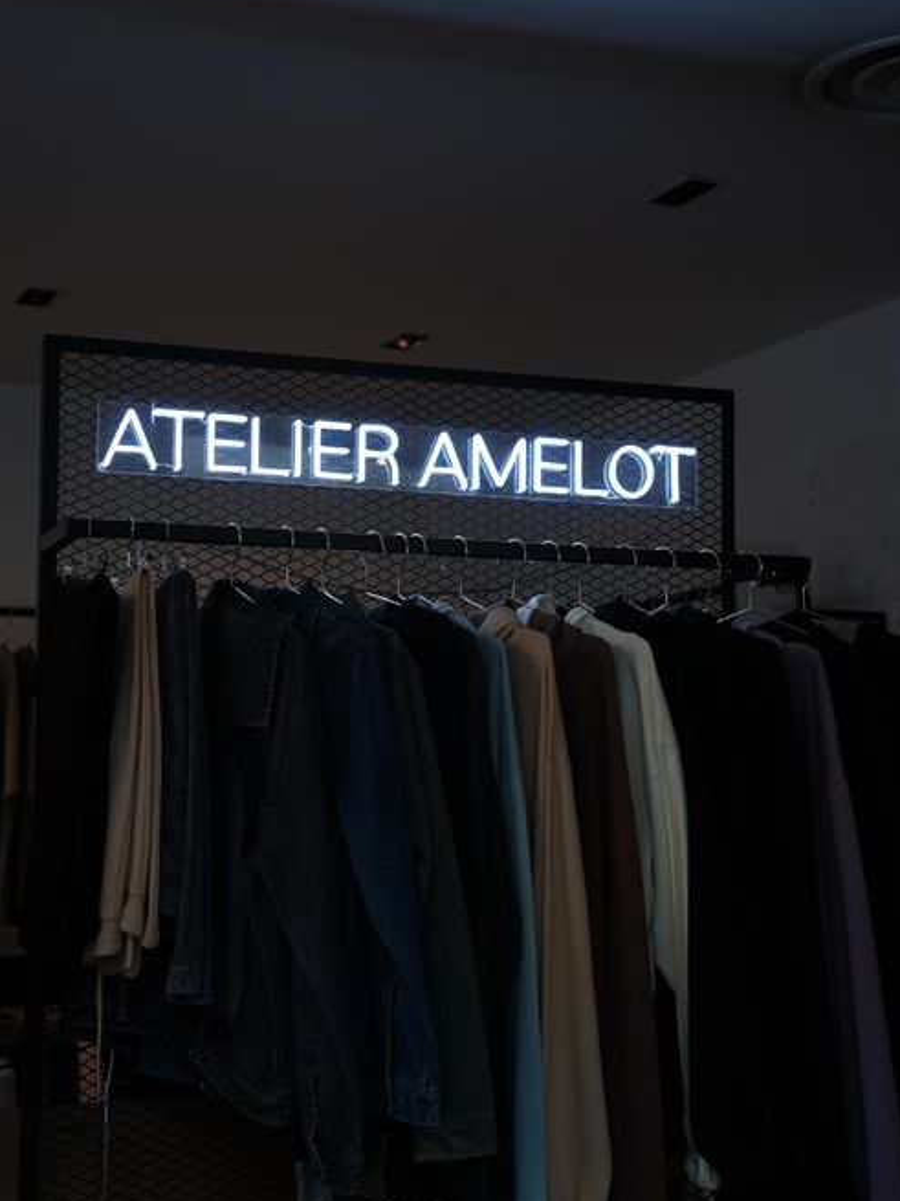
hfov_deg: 26.6
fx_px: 1907
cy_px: 606
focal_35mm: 55
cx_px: 456
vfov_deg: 34.9
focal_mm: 50
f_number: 2.8
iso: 100
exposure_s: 1/50
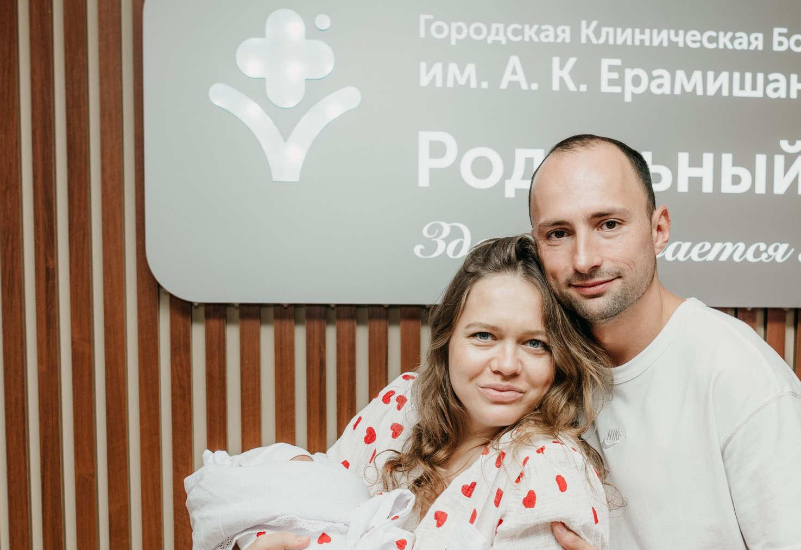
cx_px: 517
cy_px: 410
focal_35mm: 58
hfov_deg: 34.0
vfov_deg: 23.6
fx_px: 1303
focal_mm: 30
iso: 200
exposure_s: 1/160
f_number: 4
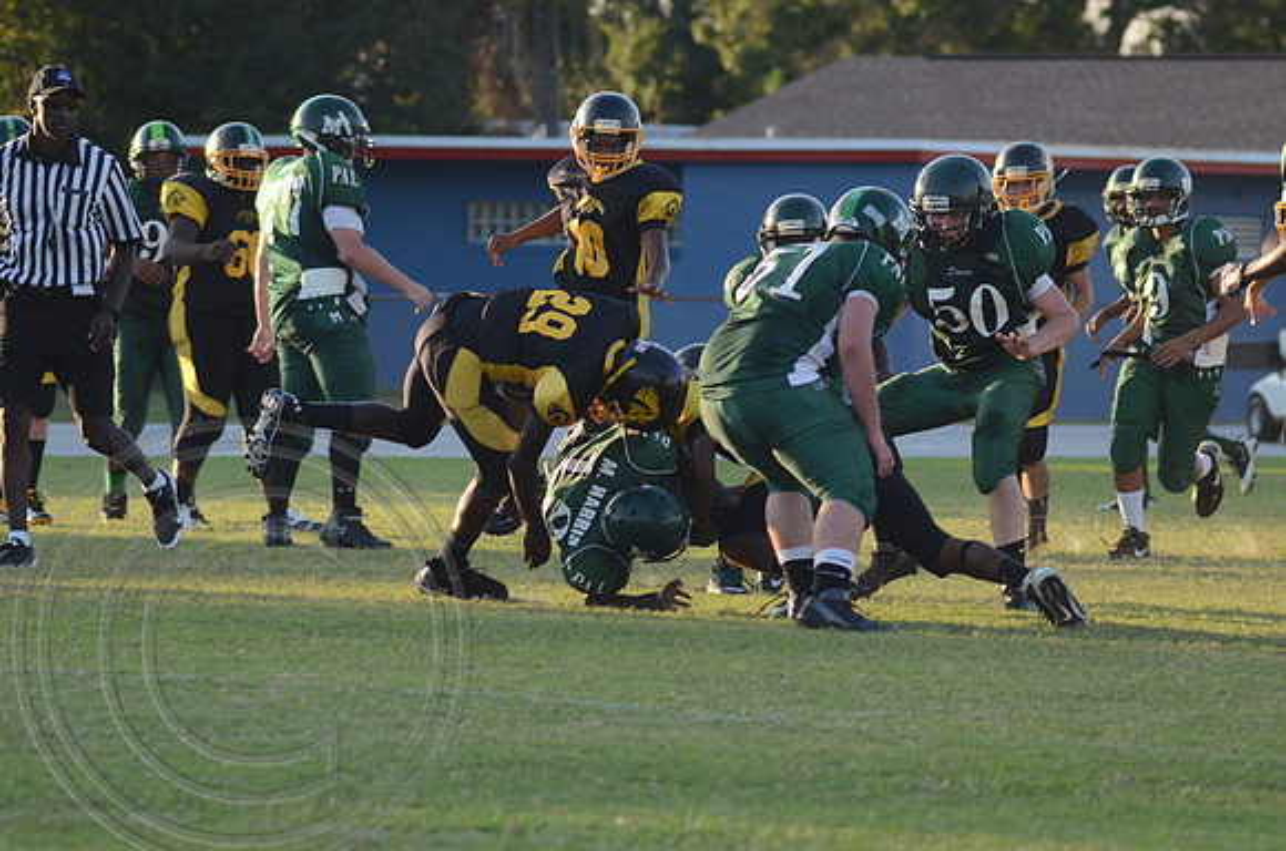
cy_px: 426
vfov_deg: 4.6
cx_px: 643
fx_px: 10693
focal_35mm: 300
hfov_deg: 6.9
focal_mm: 200
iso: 800
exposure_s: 1/800
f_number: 5.6
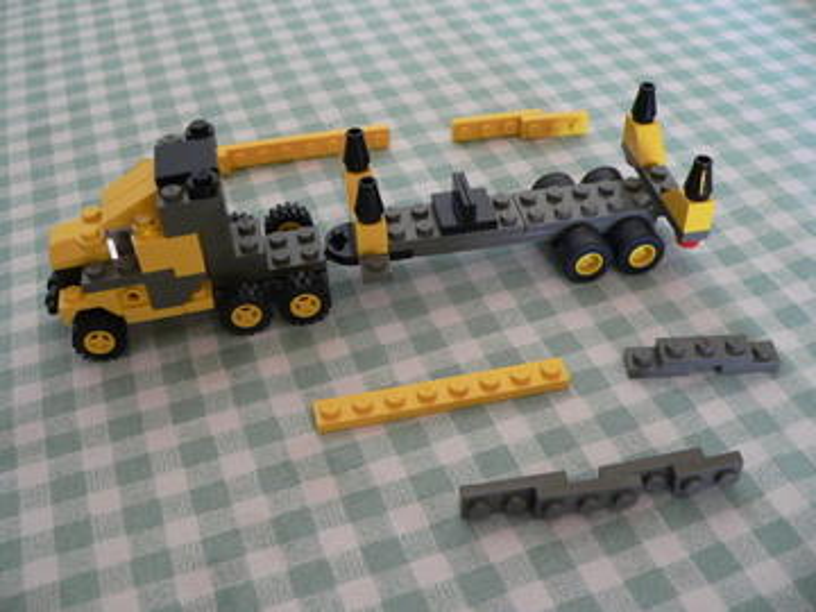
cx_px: 408
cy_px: 306
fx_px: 849
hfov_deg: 51.4
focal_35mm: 36
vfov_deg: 39.7
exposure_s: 1/50
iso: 400
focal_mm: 6
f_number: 2.8
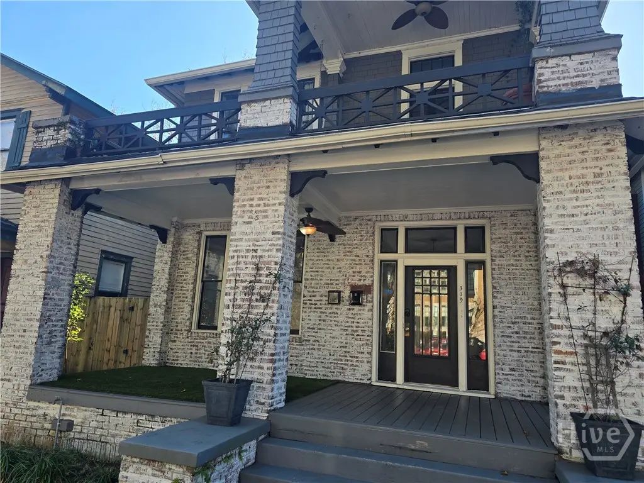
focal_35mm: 23
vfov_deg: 58.9
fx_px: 428
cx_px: 322
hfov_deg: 73.9
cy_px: 242
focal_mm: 6.3
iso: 12
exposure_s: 1/217
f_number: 1.7
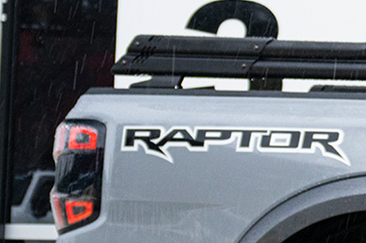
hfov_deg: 13.9
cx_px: 824
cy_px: 177
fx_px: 1148
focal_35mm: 113
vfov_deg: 12.1
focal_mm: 25
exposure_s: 1/160
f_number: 4
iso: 800
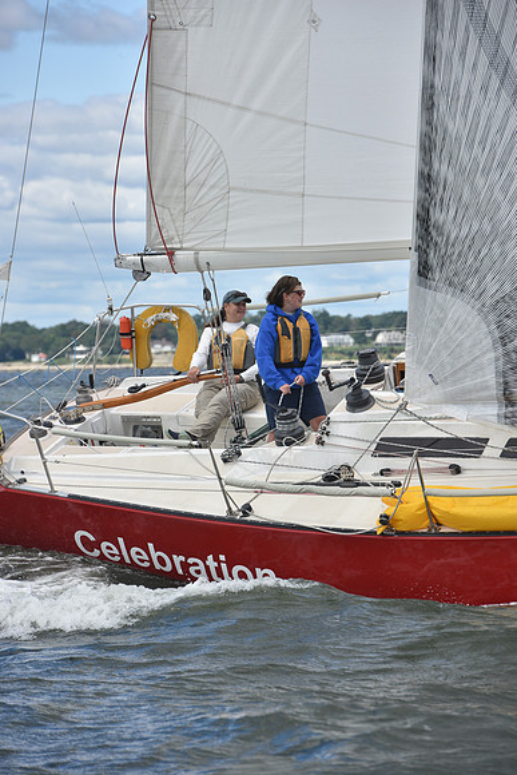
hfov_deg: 6.9
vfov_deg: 10.3
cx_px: 258
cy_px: 388
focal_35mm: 200
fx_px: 4305
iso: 250
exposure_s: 1/800
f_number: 8
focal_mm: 200
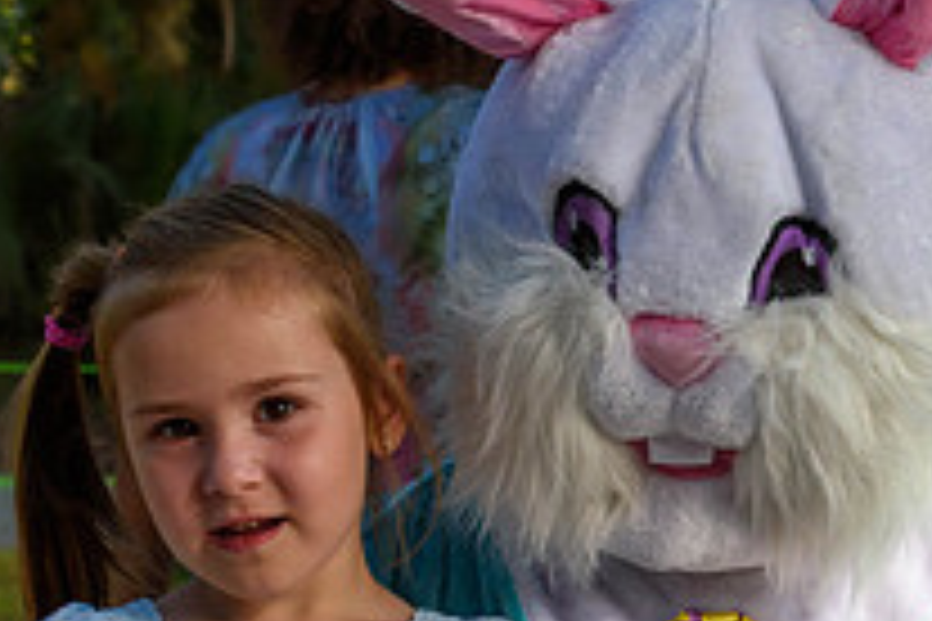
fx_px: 5980
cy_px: 565
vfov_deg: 5.9
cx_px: 666
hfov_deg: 8.9
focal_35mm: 231
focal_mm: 55
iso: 220
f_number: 8
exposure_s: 1/250
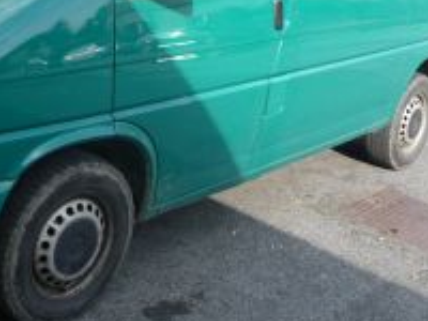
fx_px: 692
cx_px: 81
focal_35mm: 56
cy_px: 39
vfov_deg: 25.4
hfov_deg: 33.3
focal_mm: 4.7
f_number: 3.3
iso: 200
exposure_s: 1/500
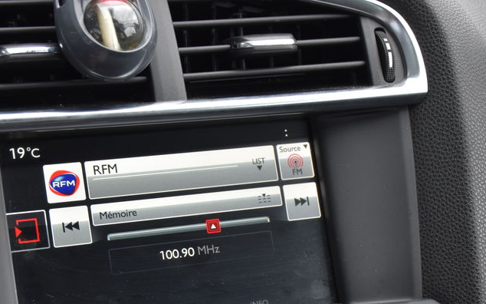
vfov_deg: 15.8
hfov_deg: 25.2
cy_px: 228
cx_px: 220
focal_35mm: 82
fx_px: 1086
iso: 400
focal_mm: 34
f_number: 5.6
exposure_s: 1/125
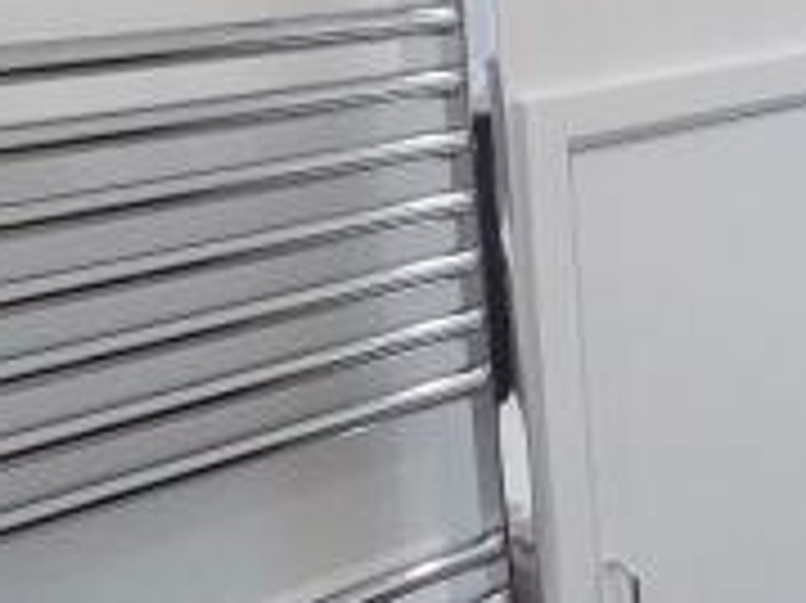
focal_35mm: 75
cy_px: 133
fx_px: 1745
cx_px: 1286
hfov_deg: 21.0
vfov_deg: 19.4
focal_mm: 4
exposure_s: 1/30
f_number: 3.1
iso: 140
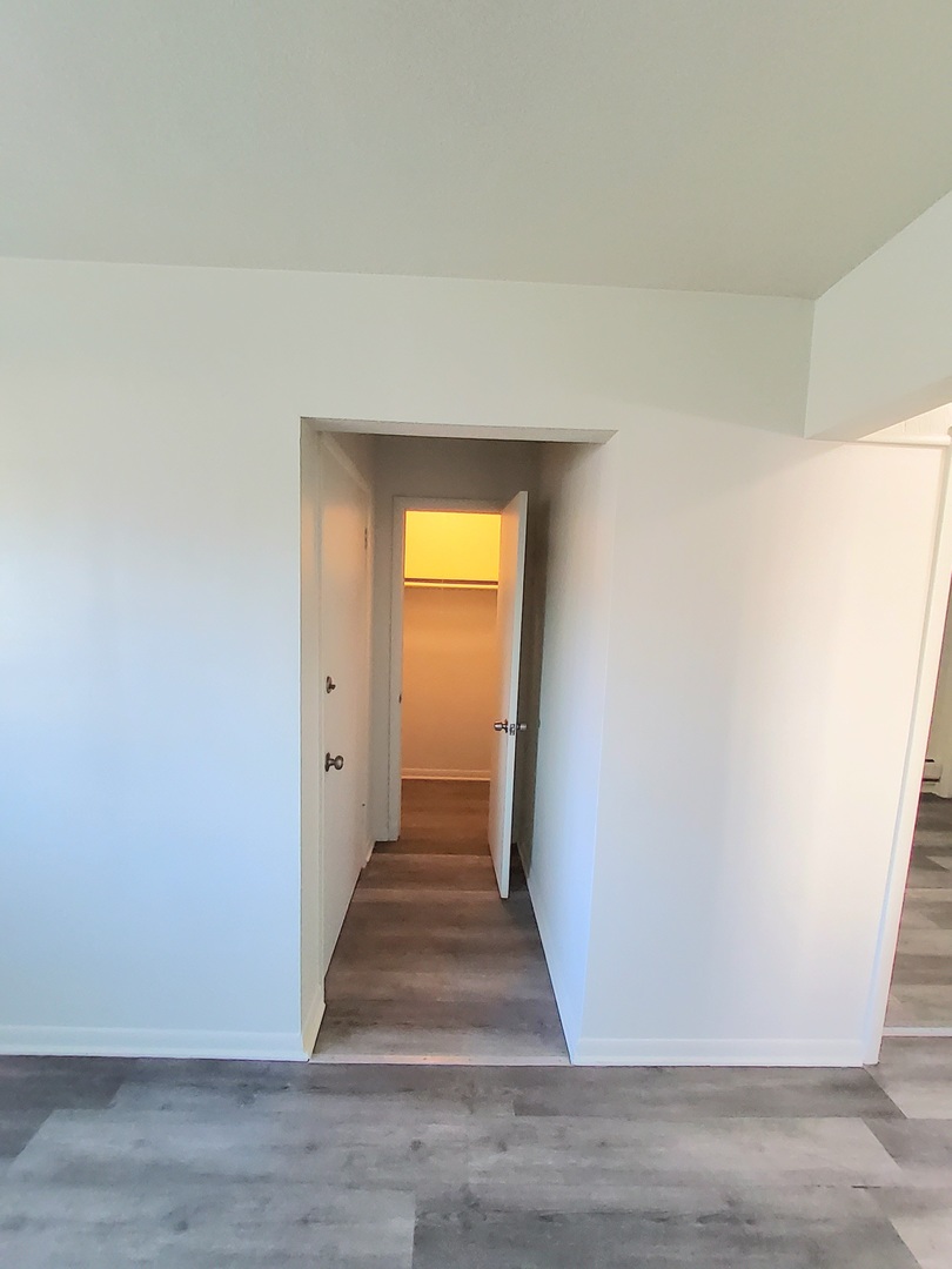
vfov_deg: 106.2
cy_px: 634
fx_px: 477
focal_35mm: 13
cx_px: 476
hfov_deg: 89.9
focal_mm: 1.13
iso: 320
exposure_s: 1/60.2
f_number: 2.2
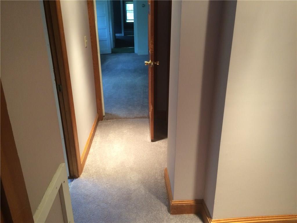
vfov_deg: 48.2
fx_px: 249
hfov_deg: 61.7
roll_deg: +0.2
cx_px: 148
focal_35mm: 29
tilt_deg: -24.4
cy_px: 112
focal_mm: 4.15
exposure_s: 1/30
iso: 125
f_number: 2.2
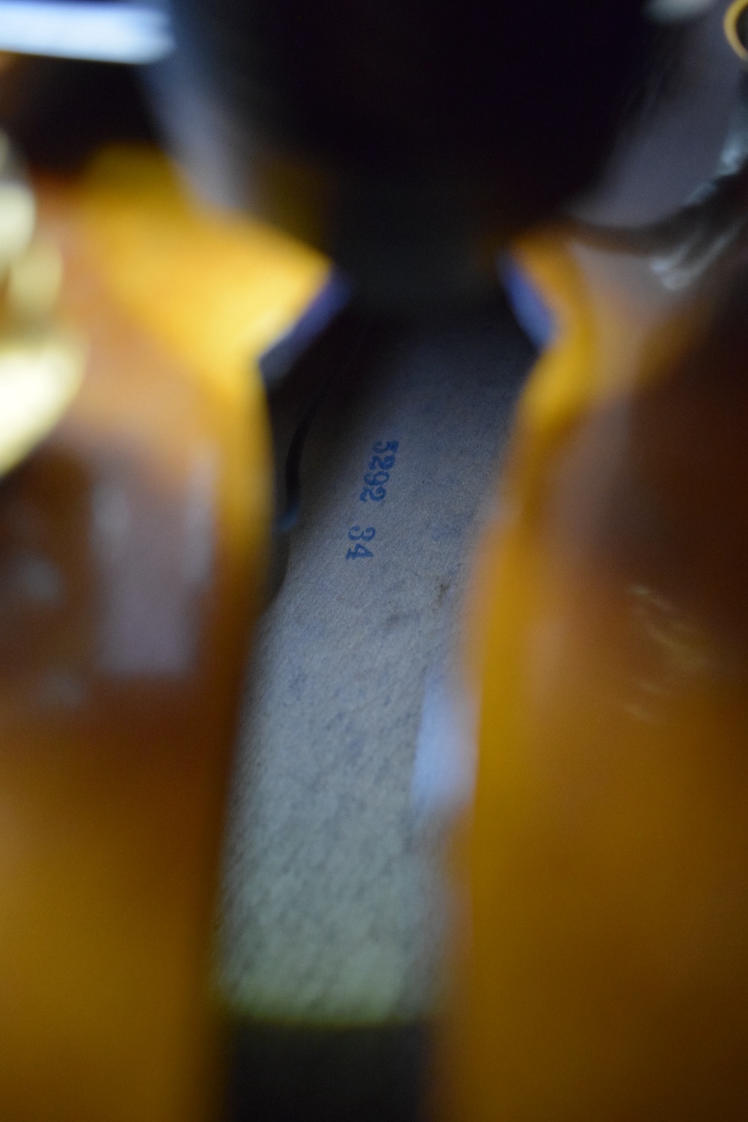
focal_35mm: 30
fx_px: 935
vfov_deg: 61.9
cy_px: 561
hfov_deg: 43.6
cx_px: 374
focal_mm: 20
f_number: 3.5
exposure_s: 1/30
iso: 3200
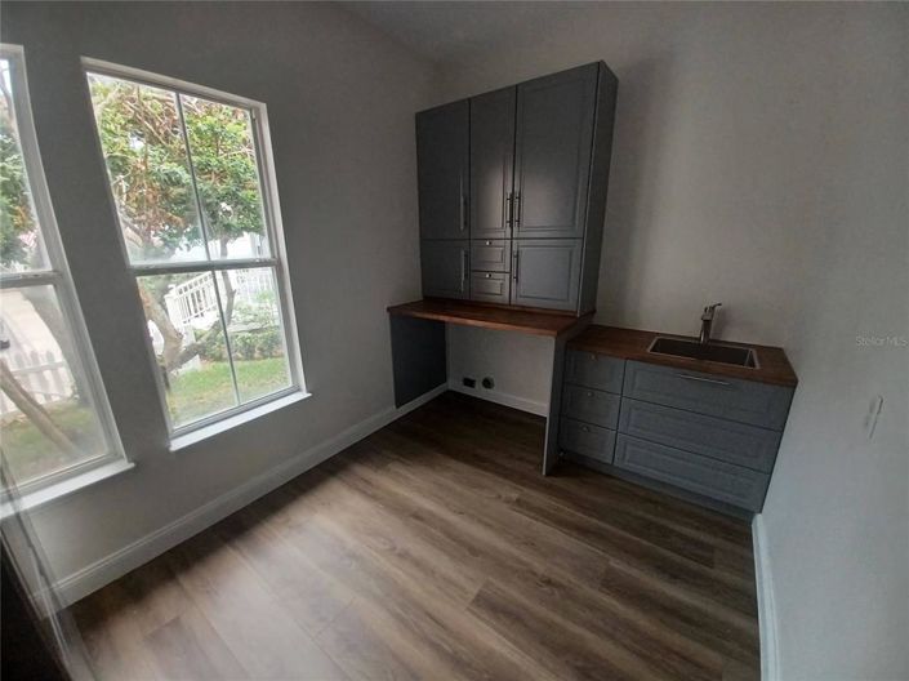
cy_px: 340
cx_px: 454
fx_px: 341
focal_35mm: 13
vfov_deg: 89.9
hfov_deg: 106.2
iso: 100
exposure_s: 1/120
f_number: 2.2
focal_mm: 1.42
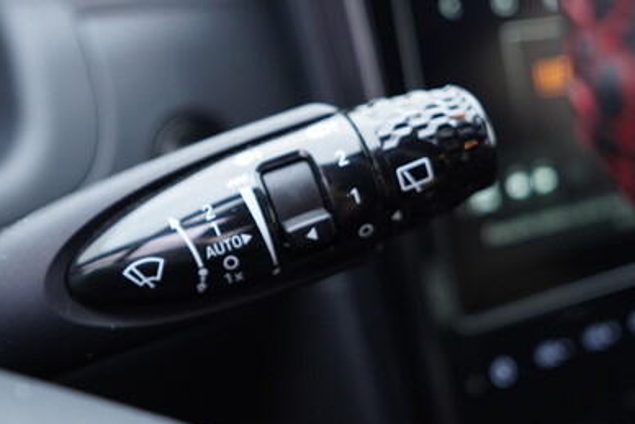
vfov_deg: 26.5
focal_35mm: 51
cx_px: 234
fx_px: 900
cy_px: 209
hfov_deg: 38.6
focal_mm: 24
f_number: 2.8
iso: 320
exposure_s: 1/40
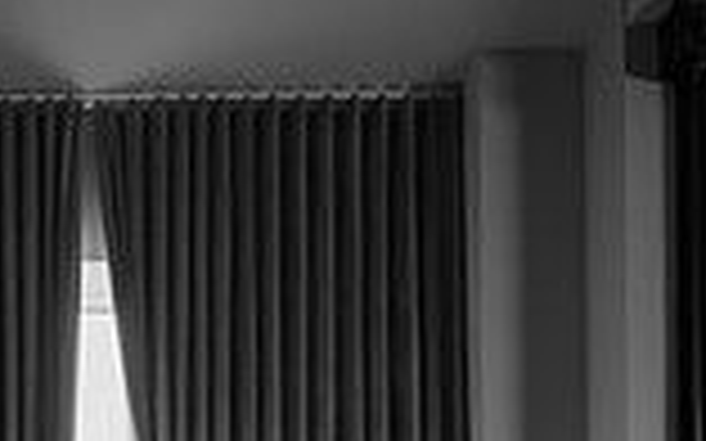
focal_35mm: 41
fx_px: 789
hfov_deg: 45.3
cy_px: 824
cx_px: 121
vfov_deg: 20.4
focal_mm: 14
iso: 100
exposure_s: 1/6
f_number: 4.5
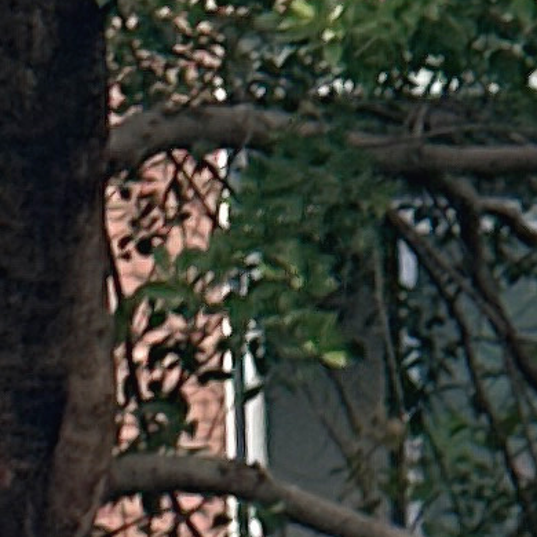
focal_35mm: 439
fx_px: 7705
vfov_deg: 4.0
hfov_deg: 3.9
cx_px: 1696
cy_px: 997
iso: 64
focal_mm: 6.86
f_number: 1.78
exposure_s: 1/244
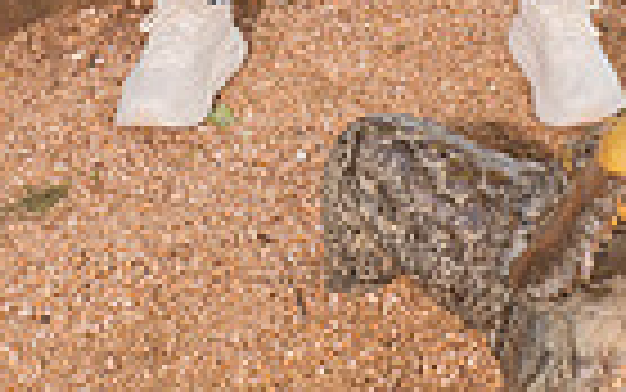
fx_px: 2697
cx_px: 428
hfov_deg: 13.2
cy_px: -532
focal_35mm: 158
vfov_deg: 7.8
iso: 320
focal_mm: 48
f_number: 7.1
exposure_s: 1/320
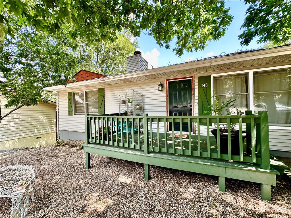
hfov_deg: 102.1
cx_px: 146
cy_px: 109
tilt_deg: -0.4
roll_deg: +0.1
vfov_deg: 85.7
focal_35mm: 14
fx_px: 118
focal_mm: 2.22
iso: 40
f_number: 2.2
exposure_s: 1/117
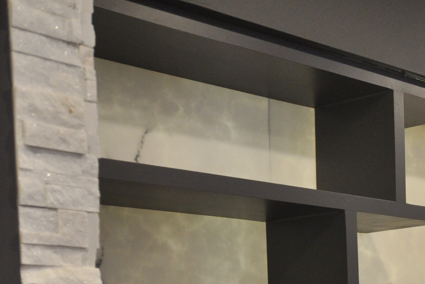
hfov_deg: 21.6
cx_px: 607
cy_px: 413
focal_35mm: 81
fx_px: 956
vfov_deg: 15.6
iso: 640
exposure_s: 1/50
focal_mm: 18
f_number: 3.5
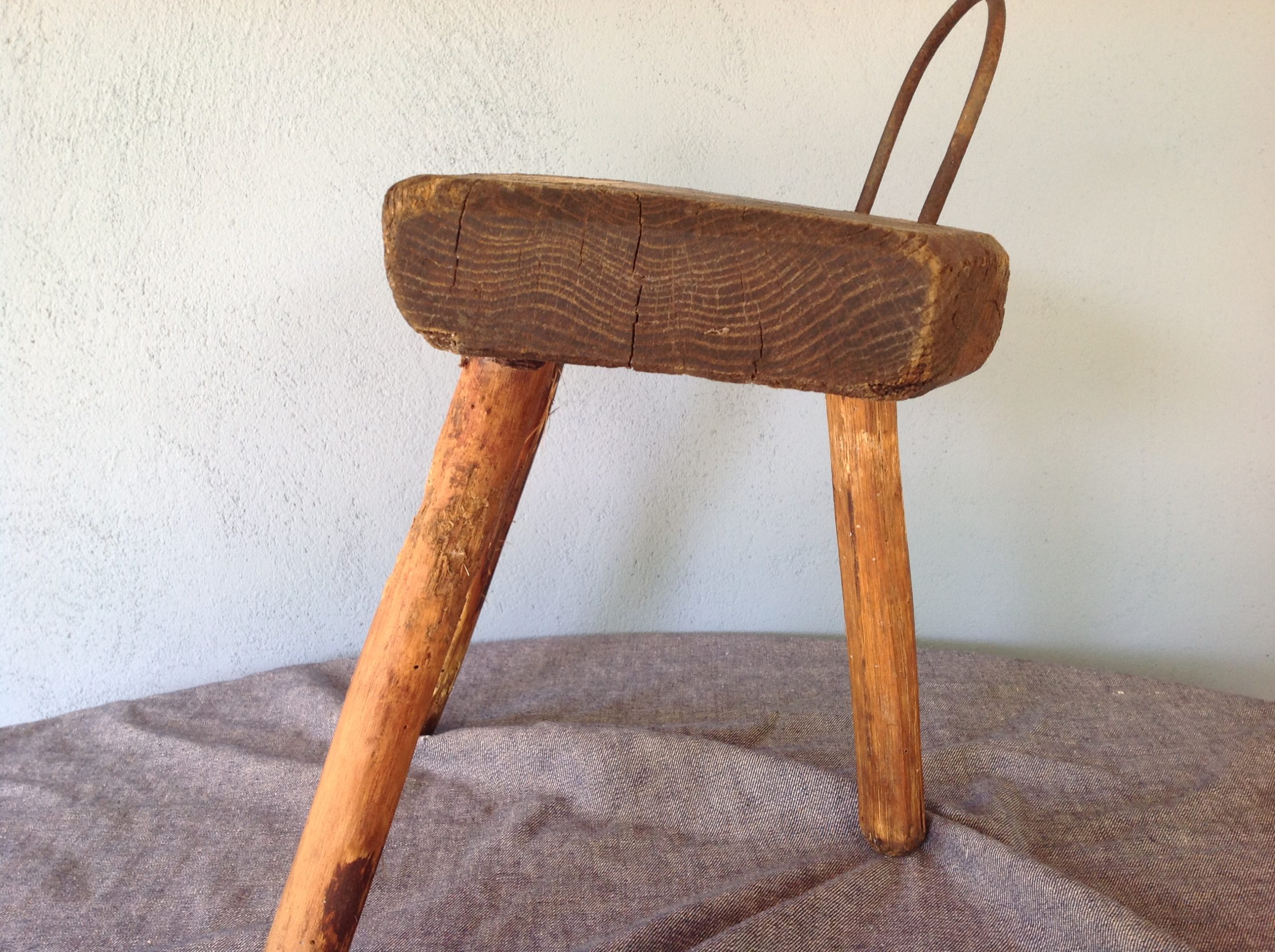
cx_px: 638
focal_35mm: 35
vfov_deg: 40.6
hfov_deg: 52.7
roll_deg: +0.9
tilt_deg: -10.5
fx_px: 1287
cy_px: 476
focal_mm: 4.28
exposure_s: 1/30
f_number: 2.4
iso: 50
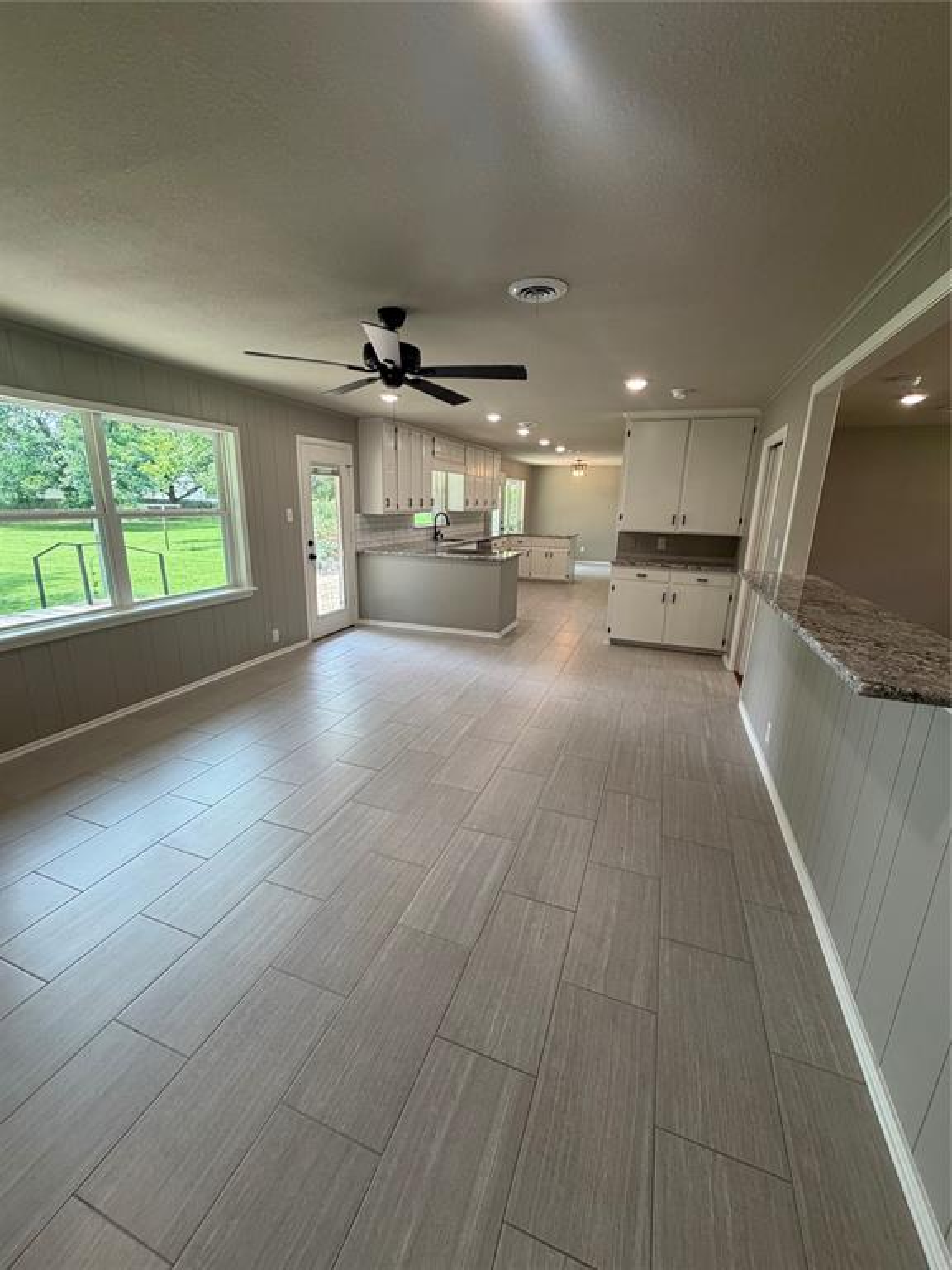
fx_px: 513
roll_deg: -1.7
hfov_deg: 85.7
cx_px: 476
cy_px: 635
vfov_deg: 102.1
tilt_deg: -14.8
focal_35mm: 14
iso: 160
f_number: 2.2
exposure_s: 1/120
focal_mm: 2.22
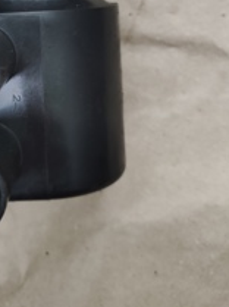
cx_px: -5
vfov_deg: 41.6
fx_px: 345
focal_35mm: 39
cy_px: 0
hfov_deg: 33.3
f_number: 1.79
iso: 726
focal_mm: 4.74
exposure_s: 1/33
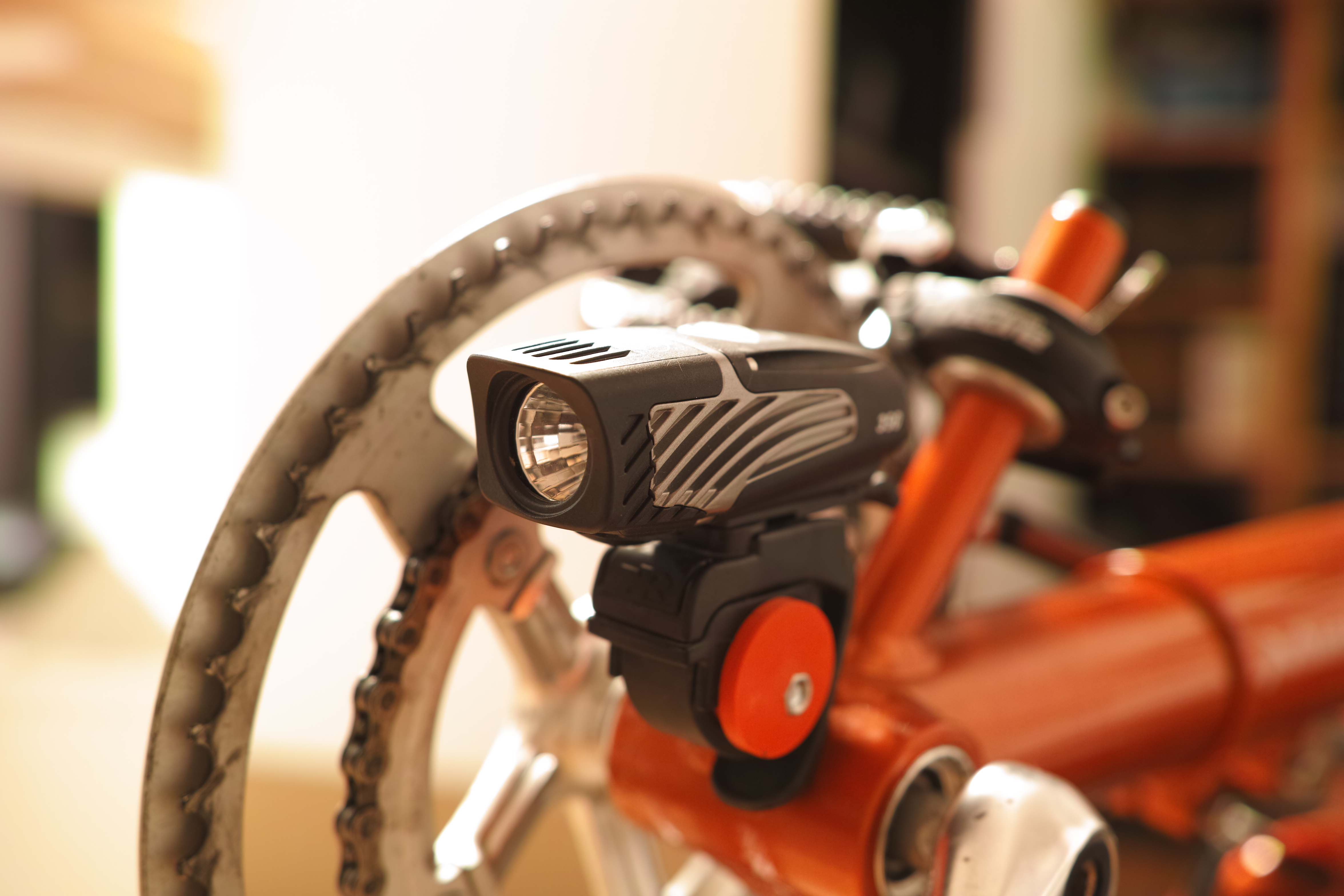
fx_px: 1792
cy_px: 448
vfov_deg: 28.1
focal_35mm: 48
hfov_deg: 41.1
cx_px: 672
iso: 100
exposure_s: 1
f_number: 2.8
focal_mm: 32
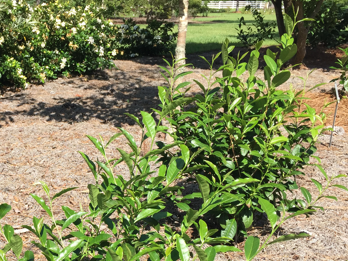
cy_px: 217
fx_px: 533
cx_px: 48
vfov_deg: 26.9
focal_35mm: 53
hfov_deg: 34.5
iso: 32
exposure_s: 1/989
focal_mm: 4.15
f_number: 2.2
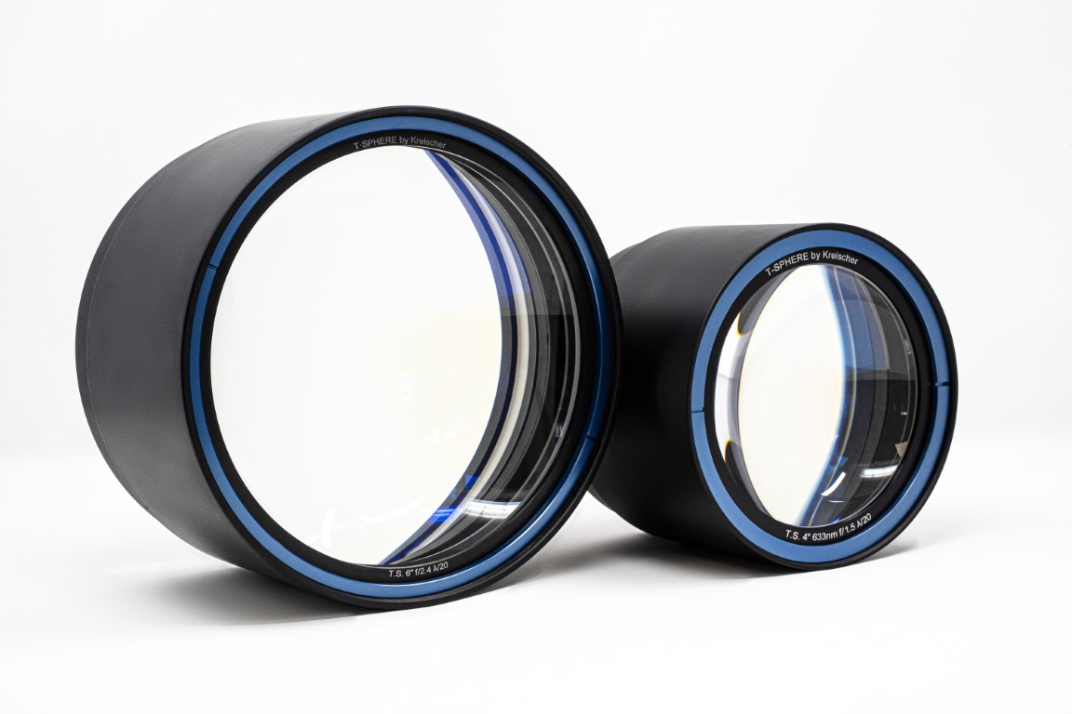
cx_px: 536
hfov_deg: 32.9
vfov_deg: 22.3
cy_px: 357
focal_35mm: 61
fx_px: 1816
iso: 2000
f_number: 22
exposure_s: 1/60
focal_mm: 61
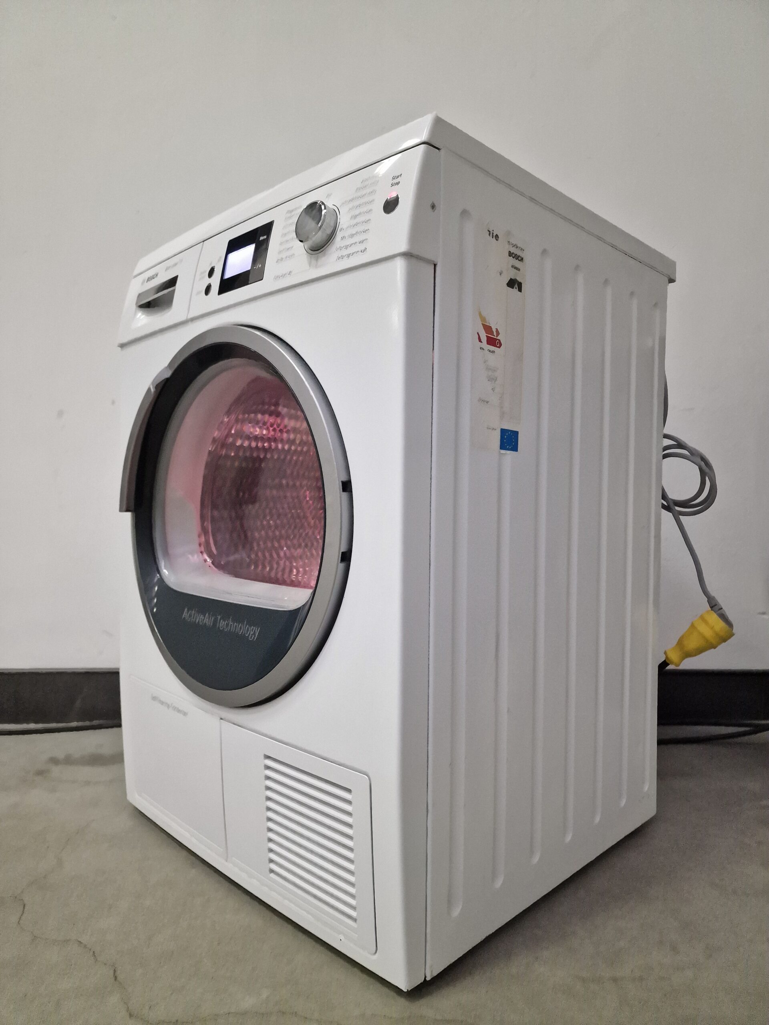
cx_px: 384
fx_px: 681
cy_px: 512
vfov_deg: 73.9
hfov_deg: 58.9
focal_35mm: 23
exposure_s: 1/100
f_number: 1.8
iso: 1000
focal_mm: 6.4
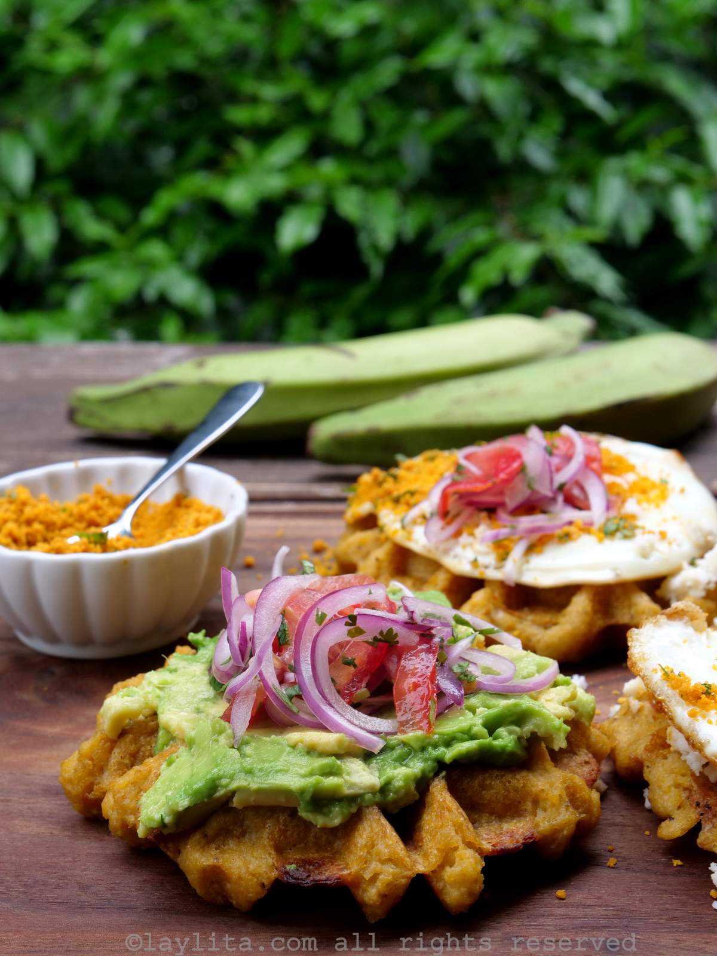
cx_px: 358
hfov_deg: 25.2
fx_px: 1602
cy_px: 478
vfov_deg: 33.2
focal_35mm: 58
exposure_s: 1/15
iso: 400
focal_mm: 29
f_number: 8
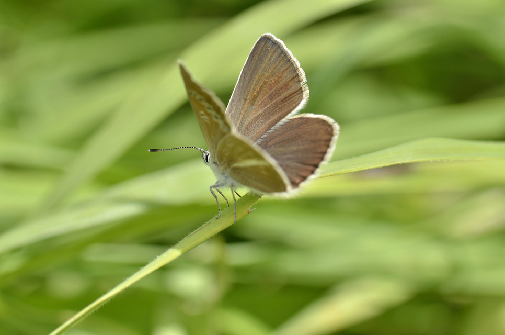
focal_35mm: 158
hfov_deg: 13.1
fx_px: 2205
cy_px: 168
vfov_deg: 8.7
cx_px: 252
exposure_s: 1/800
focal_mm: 105
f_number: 7.1
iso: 200
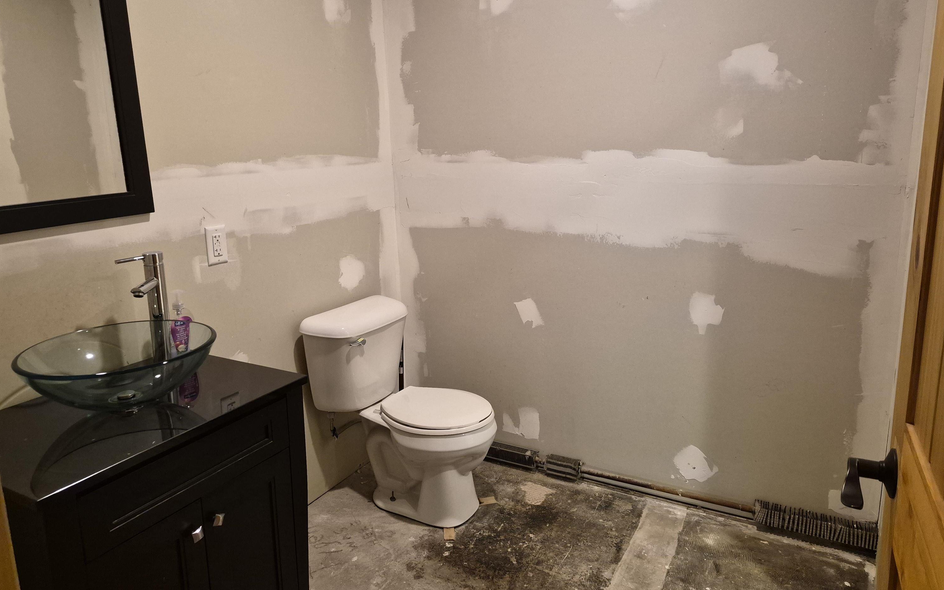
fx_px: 643
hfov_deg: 72.5
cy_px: 282
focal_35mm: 25
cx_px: 481
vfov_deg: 49.3
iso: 1000
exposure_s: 1/120
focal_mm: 5.4
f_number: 1.8
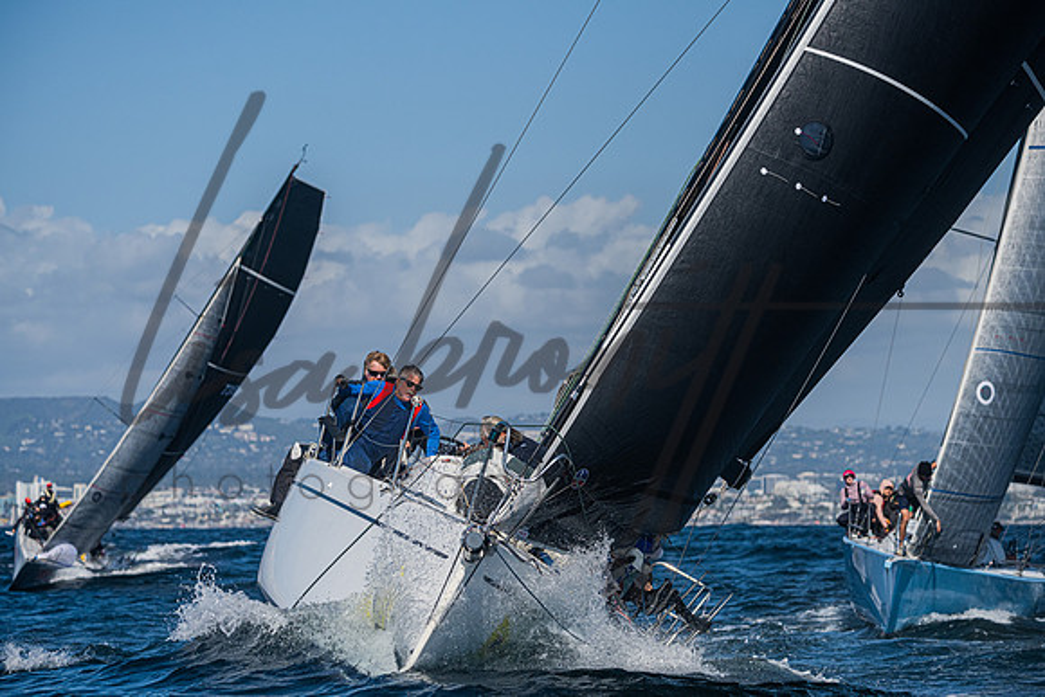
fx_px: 4750
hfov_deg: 12.6
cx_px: 539
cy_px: 349
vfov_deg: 8.4
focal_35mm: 164
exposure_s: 1/8000
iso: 400
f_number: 6.3
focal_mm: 155
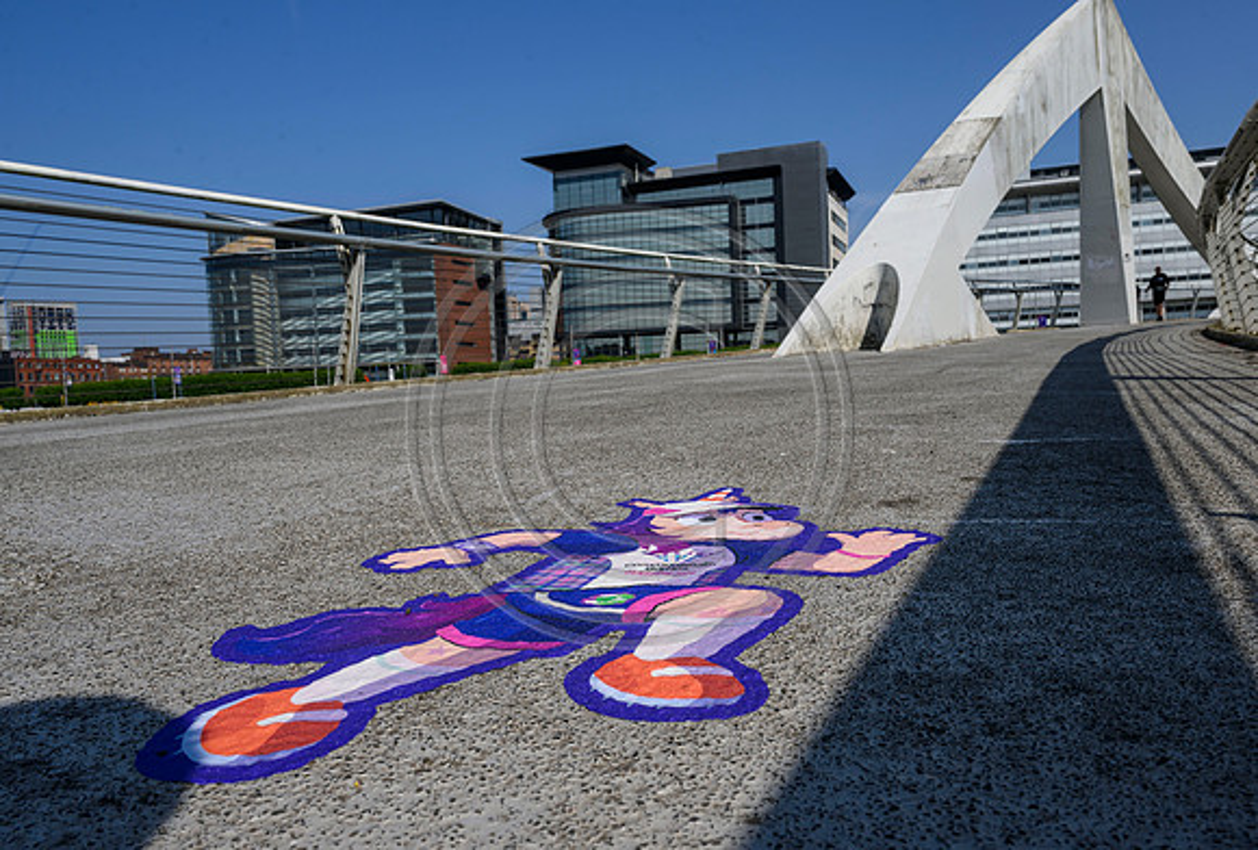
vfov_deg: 50.1
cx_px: 665
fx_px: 909
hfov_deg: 69.3
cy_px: 443
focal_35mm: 26
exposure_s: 1/500
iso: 200
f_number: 11
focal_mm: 24
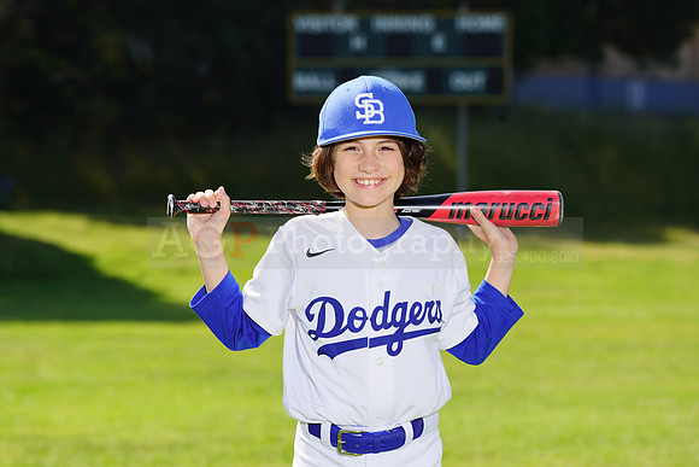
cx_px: 350
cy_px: 234
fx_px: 3515
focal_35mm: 181
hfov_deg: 11.4
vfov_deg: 7.6
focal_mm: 181
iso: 100
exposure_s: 1/250
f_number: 8
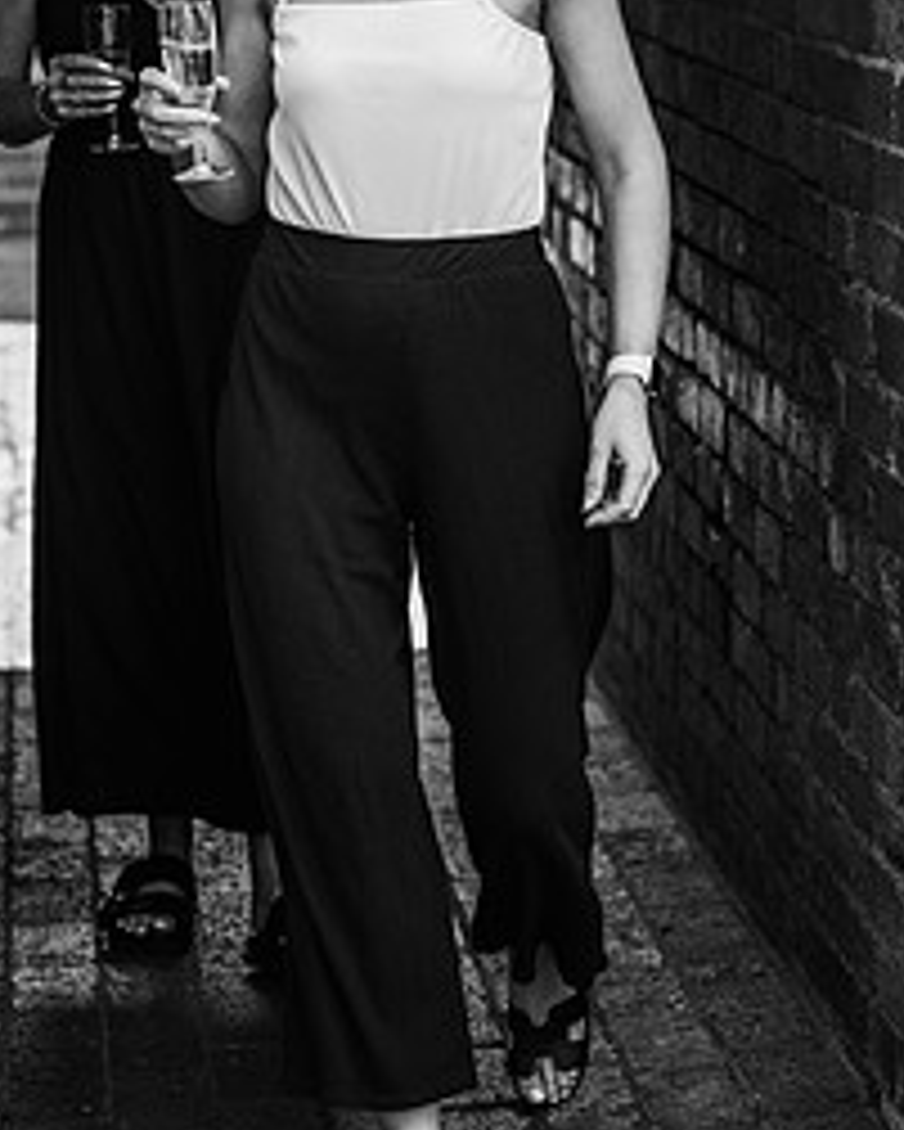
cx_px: 497
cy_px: 252
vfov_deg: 13.4
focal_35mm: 143
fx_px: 4780
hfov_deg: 10.8
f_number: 3.5
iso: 100
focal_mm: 85
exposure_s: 1/500
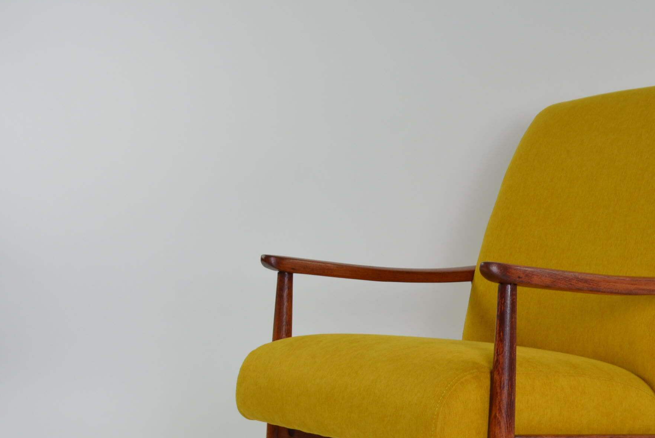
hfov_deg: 30.5
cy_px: 370
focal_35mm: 64
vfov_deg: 21.0
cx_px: 545
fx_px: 1163
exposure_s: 1/60
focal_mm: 25
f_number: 7.1
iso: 400
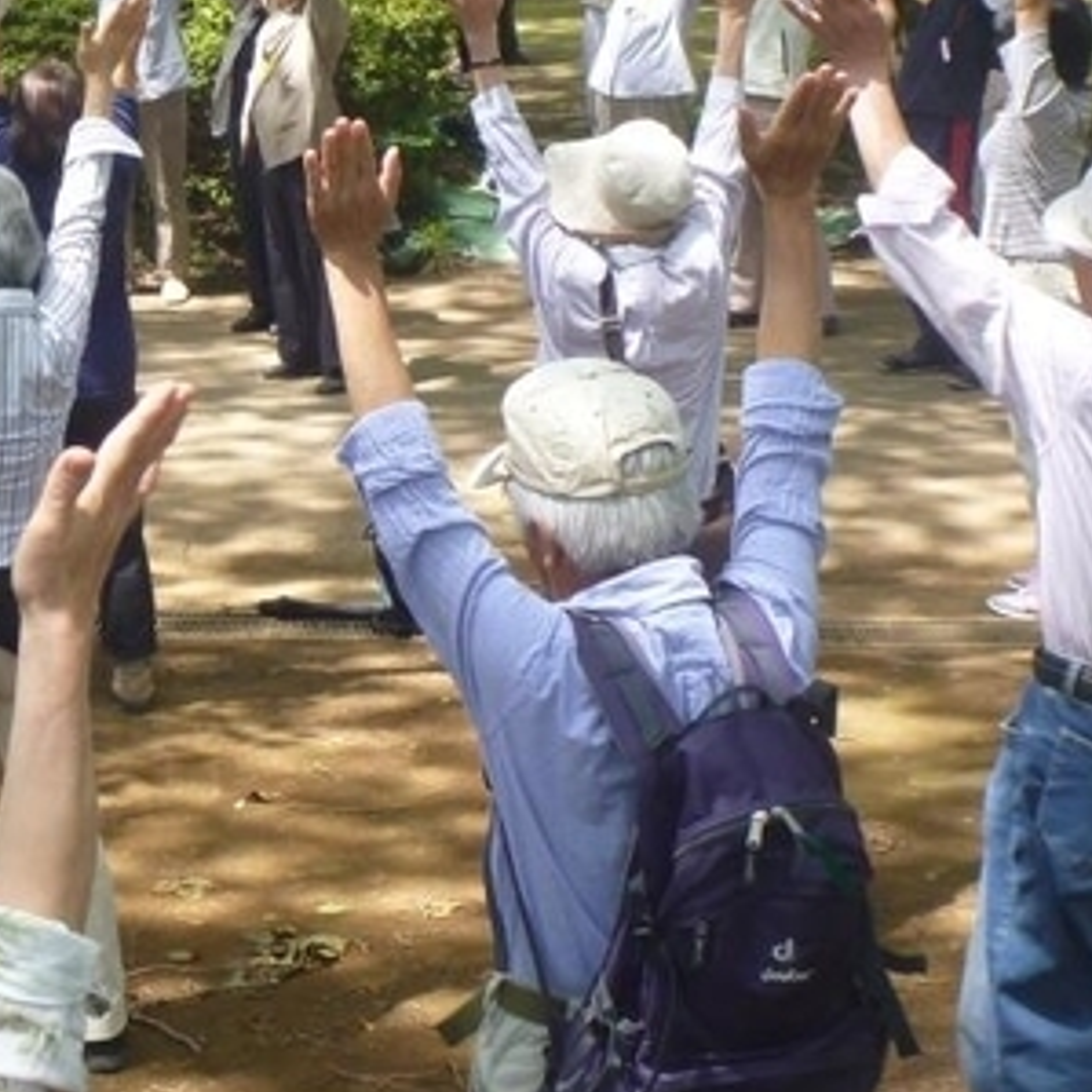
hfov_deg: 16.8
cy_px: 252
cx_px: -362
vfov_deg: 17.8
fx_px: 3462
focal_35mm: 97
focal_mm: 7.4
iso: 125
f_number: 4.2
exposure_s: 1/60
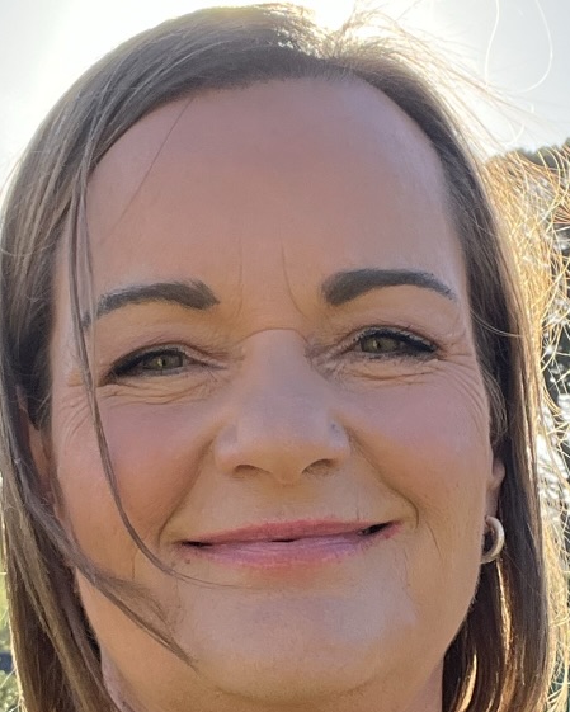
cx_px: 425
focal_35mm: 82
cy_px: 589
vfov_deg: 22.9
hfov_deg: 18.6
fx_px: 1729
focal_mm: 2.71
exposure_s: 1/659
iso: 32
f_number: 2.2
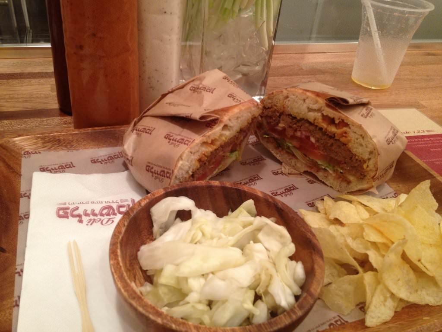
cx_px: 221
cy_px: 166
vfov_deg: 40.7
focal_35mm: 35
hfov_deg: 52.6
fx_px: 447
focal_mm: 4.28
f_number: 2.4
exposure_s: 1/20
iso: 125
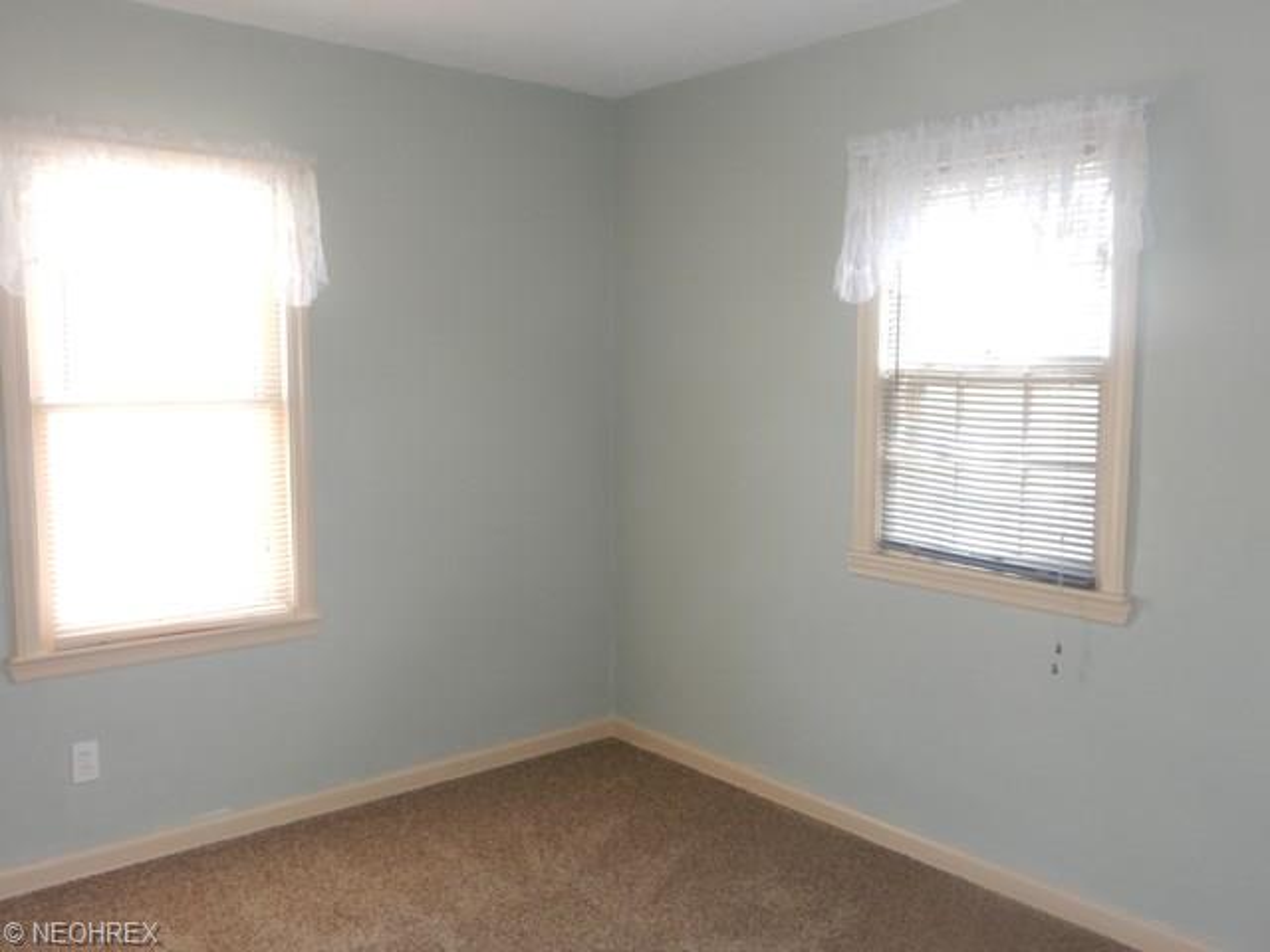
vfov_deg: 46.8
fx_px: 1101
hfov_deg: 60.0
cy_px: 476
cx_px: 635
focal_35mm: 30
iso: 160
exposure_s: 1/30
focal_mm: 5.4
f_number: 4
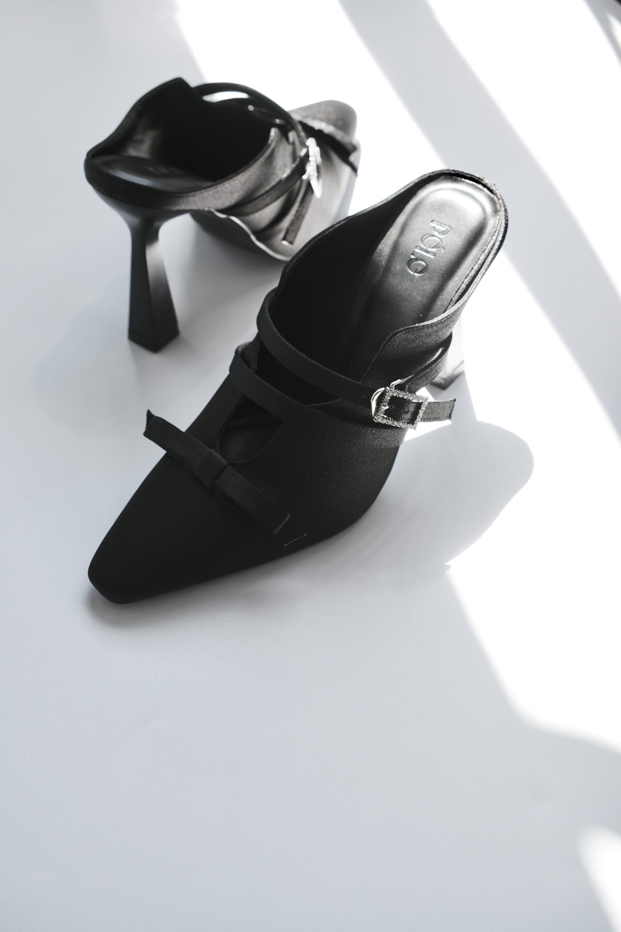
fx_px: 1293
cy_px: 466
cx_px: 310
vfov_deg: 39.6
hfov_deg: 27.0
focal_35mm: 50
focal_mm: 33
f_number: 4.5
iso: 320
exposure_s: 1/280
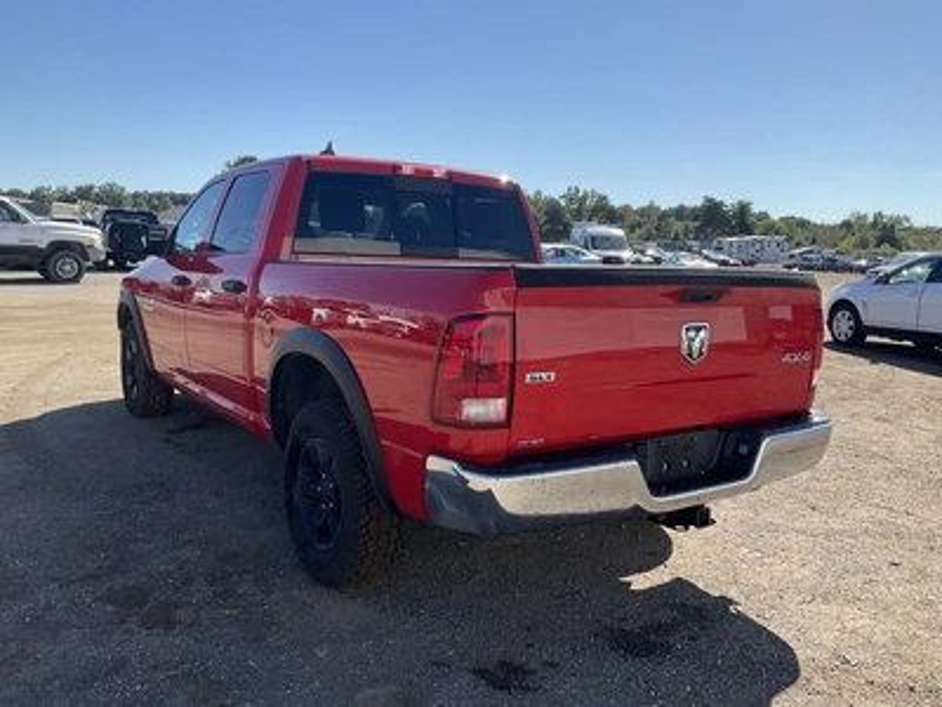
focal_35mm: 29
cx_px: 471
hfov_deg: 61.7
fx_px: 789
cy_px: 354
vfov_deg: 48.2
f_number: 1.8
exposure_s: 1/1490
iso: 25
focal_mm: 3
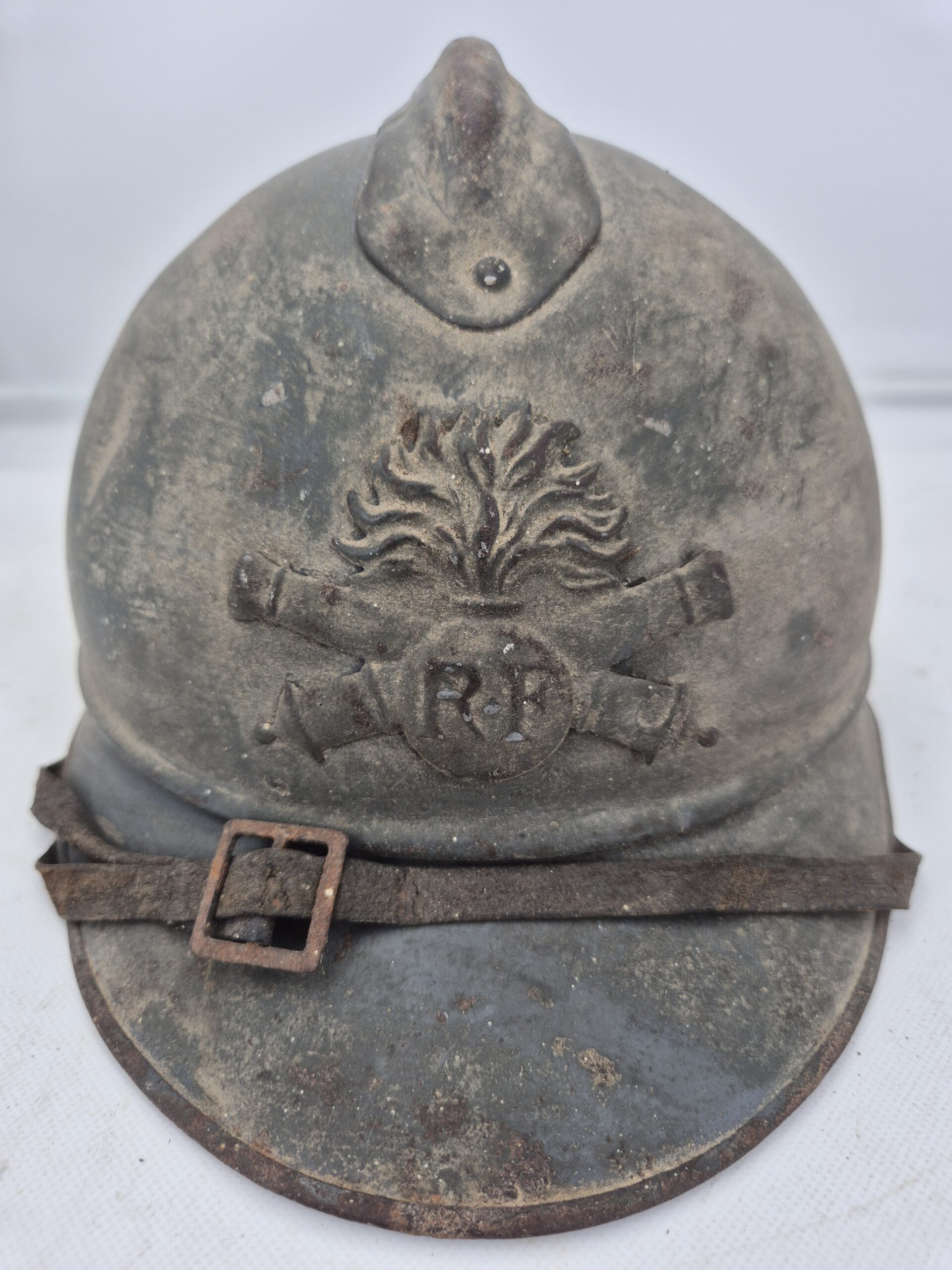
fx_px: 843
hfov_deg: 58.9
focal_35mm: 23
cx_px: 476
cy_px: 635
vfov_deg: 73.9
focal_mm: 5.4
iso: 25
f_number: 1.8
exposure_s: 1/283
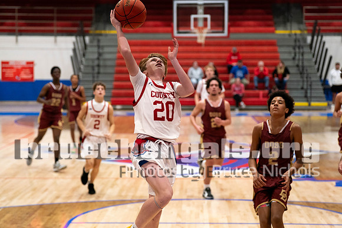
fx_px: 845
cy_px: 114
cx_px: 171
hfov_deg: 22.9
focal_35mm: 89
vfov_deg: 15.4
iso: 4000
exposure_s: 1/1000
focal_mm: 87
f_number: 2.8
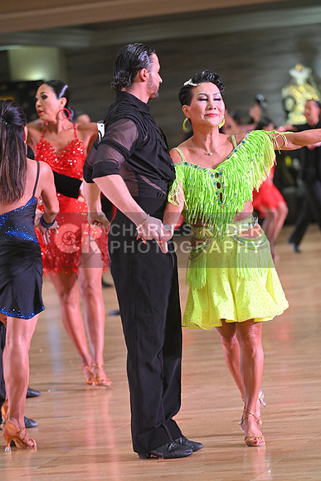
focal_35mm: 155
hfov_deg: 8.9
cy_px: 240
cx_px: 160
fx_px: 2072
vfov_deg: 13.2
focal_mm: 155
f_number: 5
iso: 4000
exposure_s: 1/400
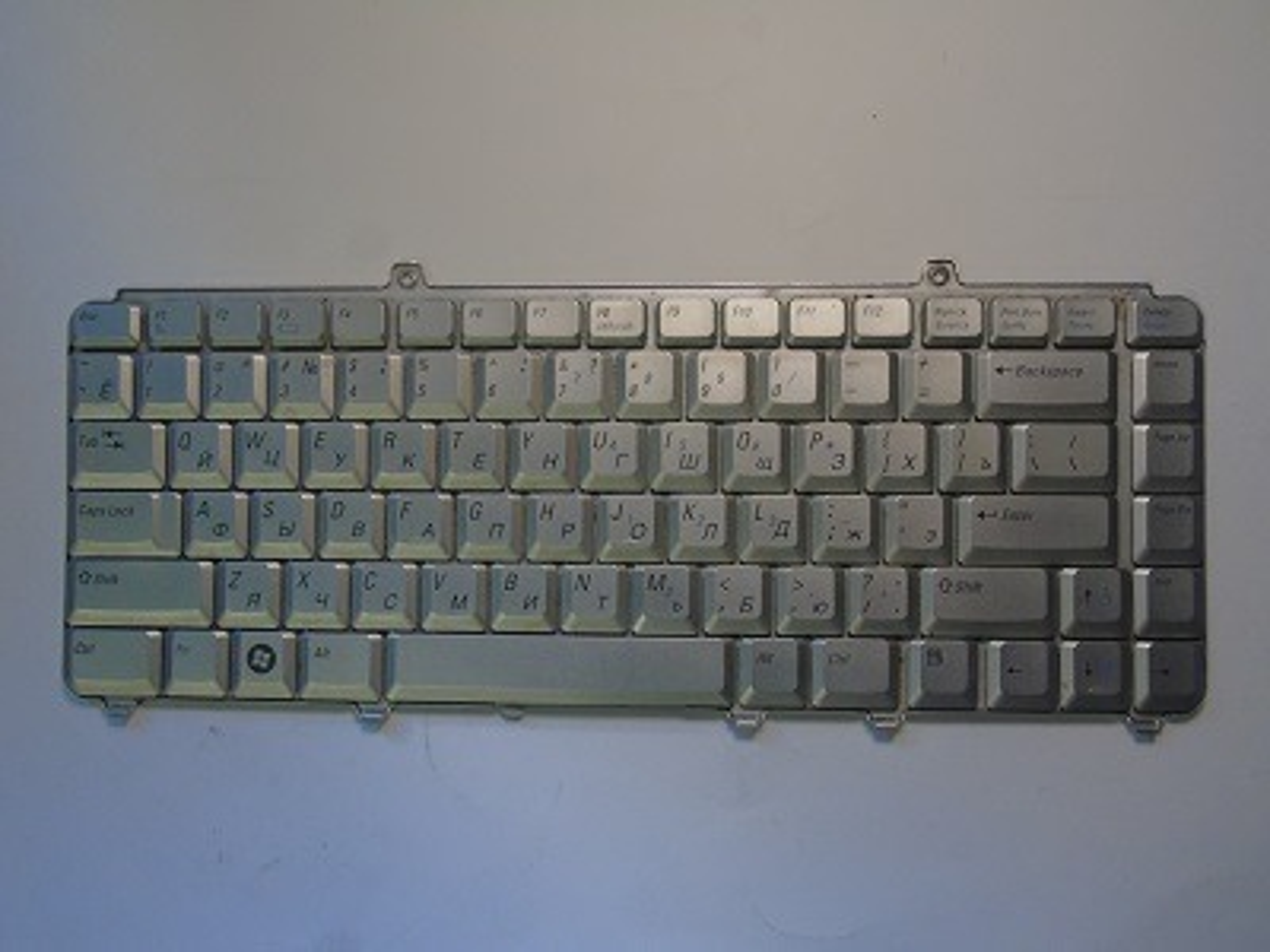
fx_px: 1064
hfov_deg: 61.7
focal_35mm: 29
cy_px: 476
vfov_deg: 48.2
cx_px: 635
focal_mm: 5.2
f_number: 6
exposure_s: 1/13
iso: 200
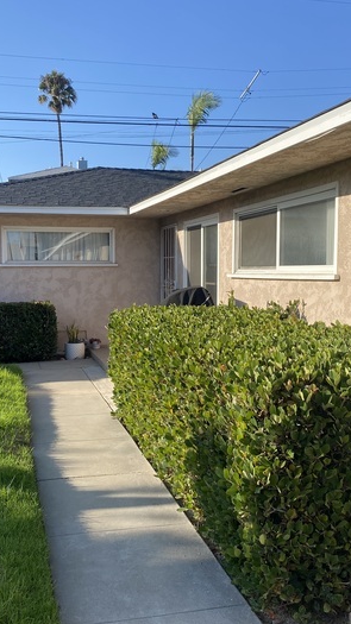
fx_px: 596
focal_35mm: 36
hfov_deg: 32.8
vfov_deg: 55.3
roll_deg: +0.7
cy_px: 301
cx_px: 149
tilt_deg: -3.1
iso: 32
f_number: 1.8
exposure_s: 1/1779
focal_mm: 4.25
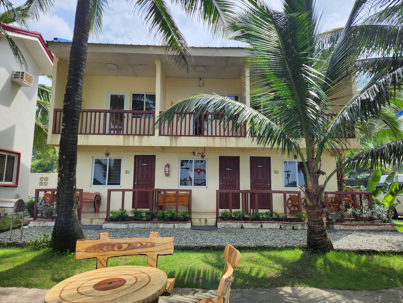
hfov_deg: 73.9
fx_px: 268
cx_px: 202
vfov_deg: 58.9
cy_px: 152
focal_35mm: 23
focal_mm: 5.4
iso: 20
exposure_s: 1/1019
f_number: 1.8
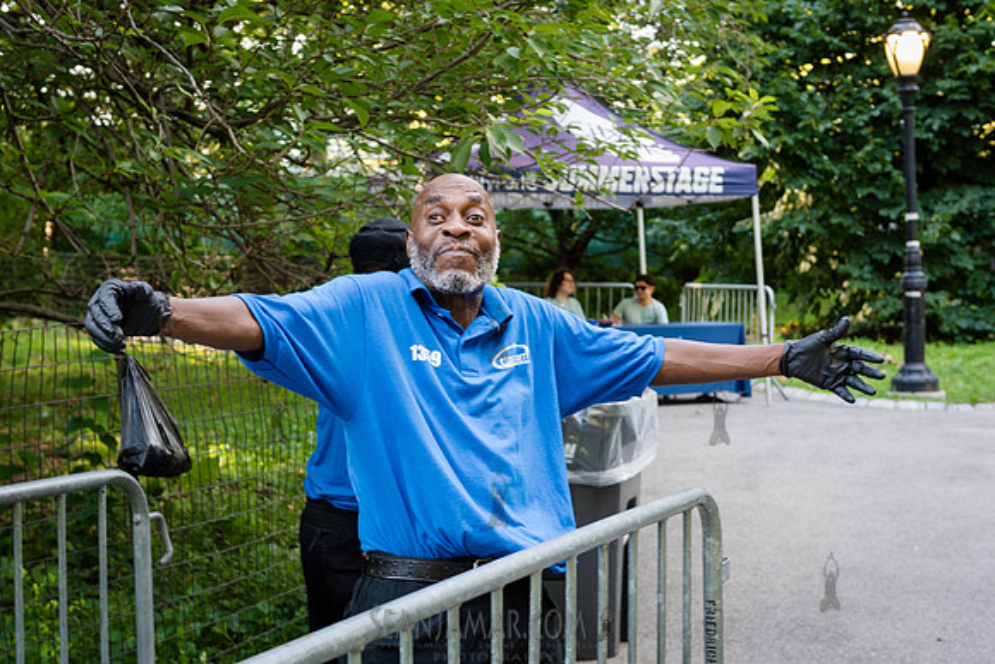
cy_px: 343
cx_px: 440
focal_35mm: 60
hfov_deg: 33.1
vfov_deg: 22.5
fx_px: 1671
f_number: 4.5
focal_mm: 50
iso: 500
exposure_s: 1/50
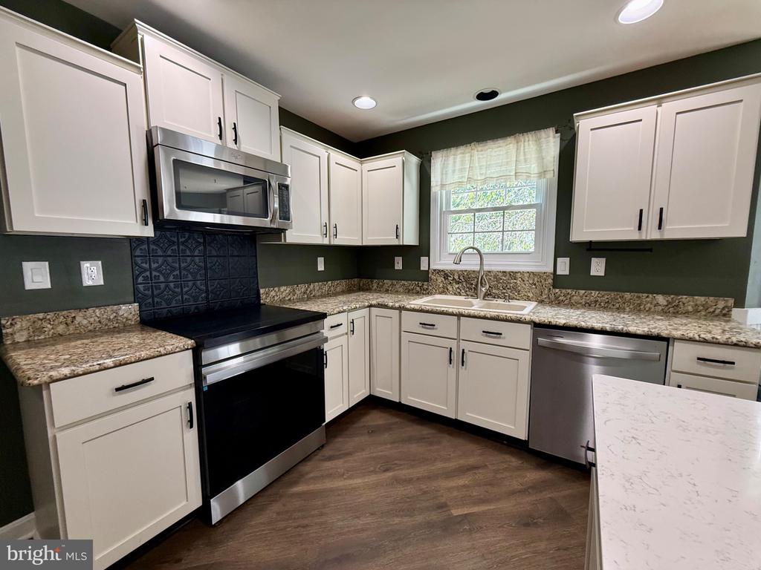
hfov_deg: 102.1
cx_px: 380
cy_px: 285
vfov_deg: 85.7
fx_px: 308
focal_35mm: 14
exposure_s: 1/120
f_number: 2.2
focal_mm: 2.22
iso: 200
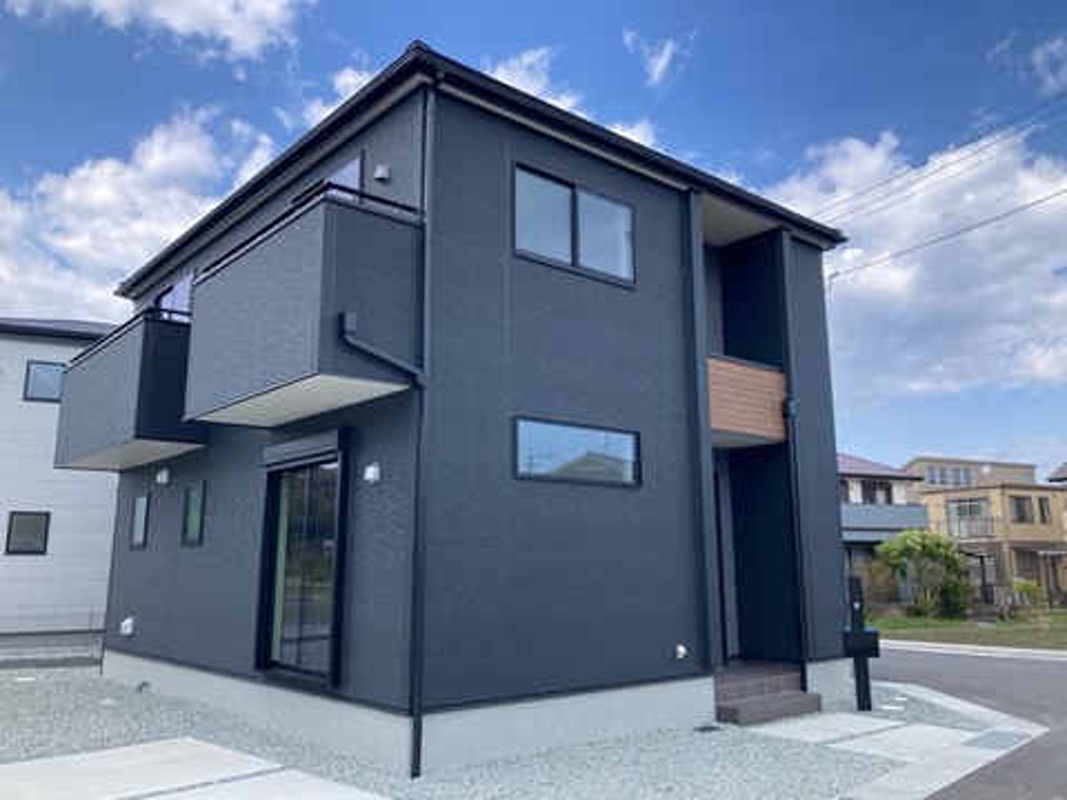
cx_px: 534
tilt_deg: +10.4
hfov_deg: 63.4
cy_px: 400
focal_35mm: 28
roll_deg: -1.5
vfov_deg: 49.7
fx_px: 863
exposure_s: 1/838
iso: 20
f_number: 1.8
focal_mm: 3.99
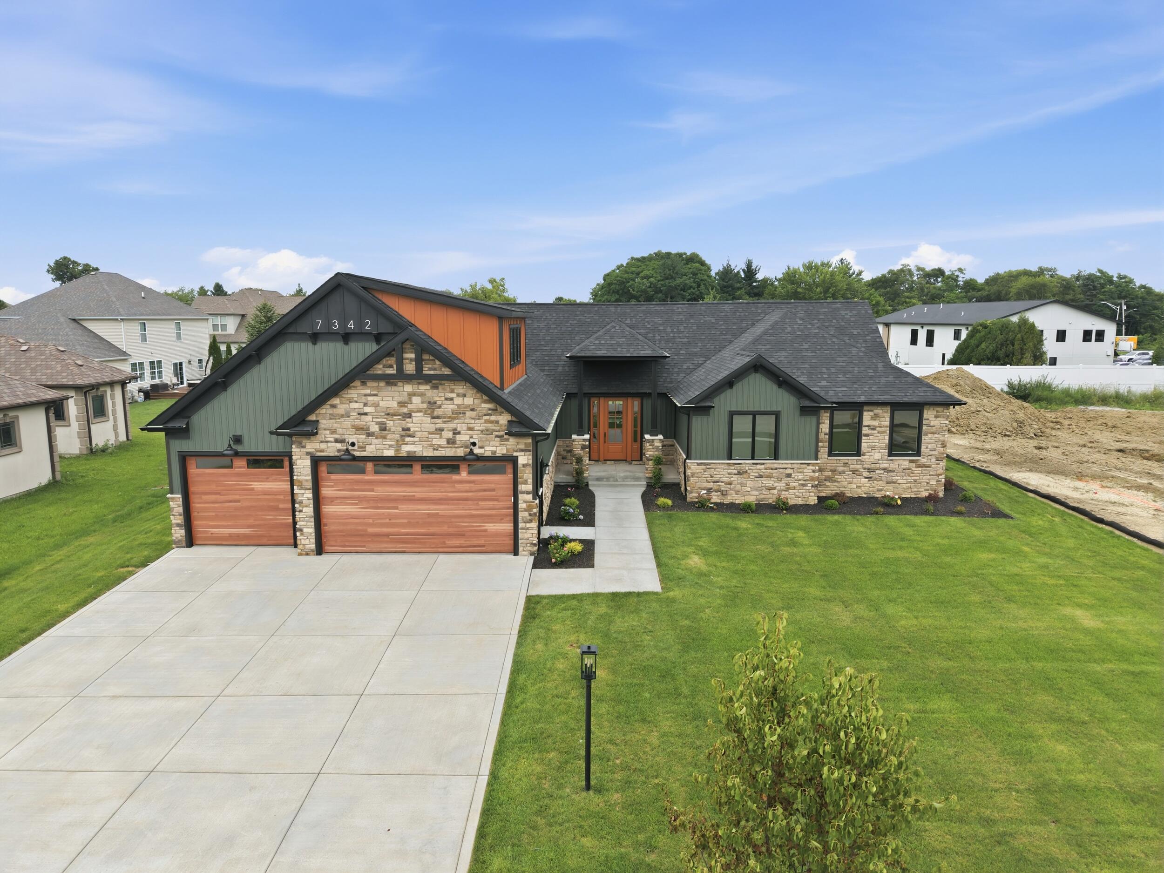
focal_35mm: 24
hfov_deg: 71.6
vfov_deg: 56.8
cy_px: 436
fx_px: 807
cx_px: 582
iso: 230
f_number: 1.8
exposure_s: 1/2000
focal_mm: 8.7
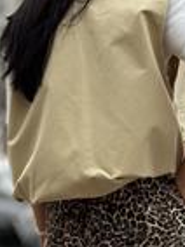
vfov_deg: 13.6
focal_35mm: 140
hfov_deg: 10.6
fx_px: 1001
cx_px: 115
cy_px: 330
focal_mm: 6.86
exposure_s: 1/1258
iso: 80
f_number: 1.78
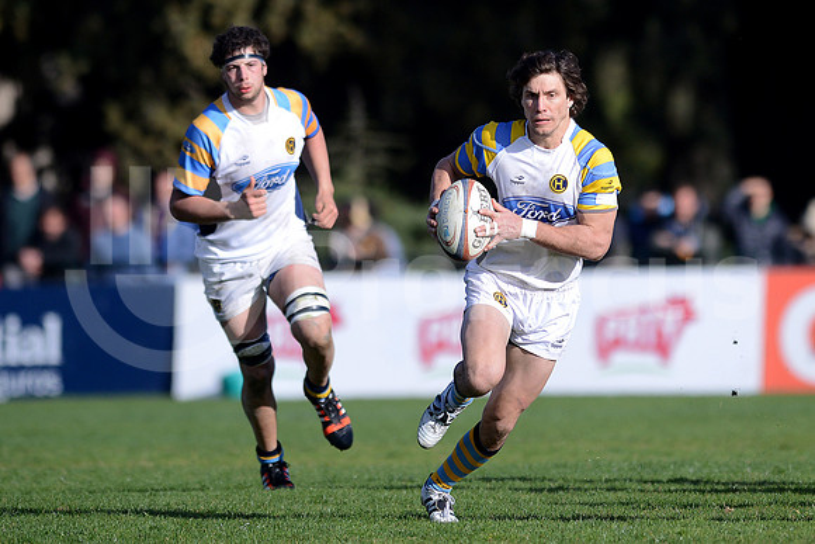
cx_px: 408
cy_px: 272
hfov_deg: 4.9
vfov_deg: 3.3
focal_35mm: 420
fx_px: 9510
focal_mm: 420
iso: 560
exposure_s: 1/4000
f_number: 4
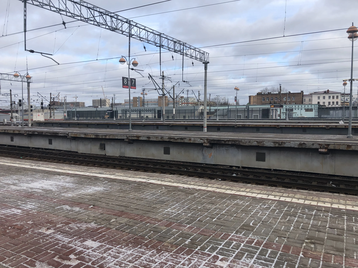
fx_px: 290
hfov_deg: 63.4
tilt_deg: -5.2
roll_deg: -0.3
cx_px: 179
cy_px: 134
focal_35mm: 28
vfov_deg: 49.7
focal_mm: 3.99
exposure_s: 1/852
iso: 20
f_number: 1.8
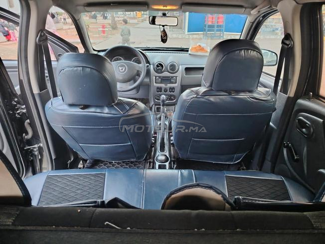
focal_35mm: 24
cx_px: 162
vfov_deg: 56.8
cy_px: 122
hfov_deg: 71.6
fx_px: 225
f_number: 1.75
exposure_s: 1/25
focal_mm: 5.25
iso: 997
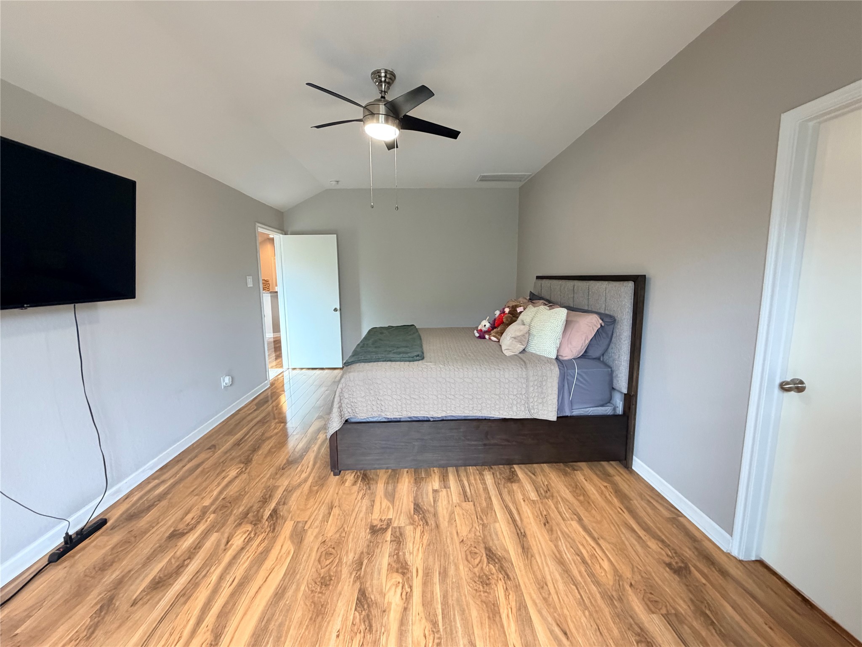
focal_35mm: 14
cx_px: 431
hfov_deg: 102.1
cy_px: 324
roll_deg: +0.8
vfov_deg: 85.7
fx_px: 349
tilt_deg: -7.7
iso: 500
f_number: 2.2
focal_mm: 2.22
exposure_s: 1/60
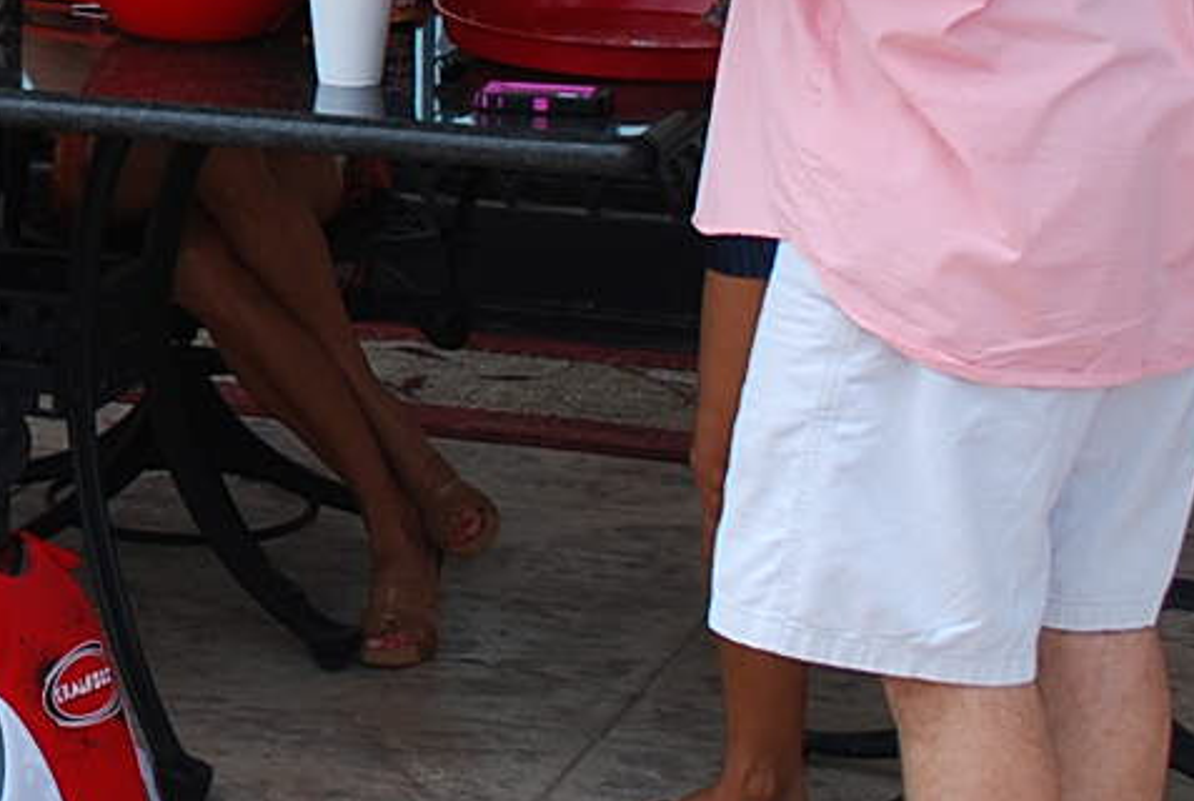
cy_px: -313
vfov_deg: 9.2
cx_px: -481
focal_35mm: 146
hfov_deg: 13.4
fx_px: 4851
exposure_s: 1/160
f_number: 6.3
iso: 100
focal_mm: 24
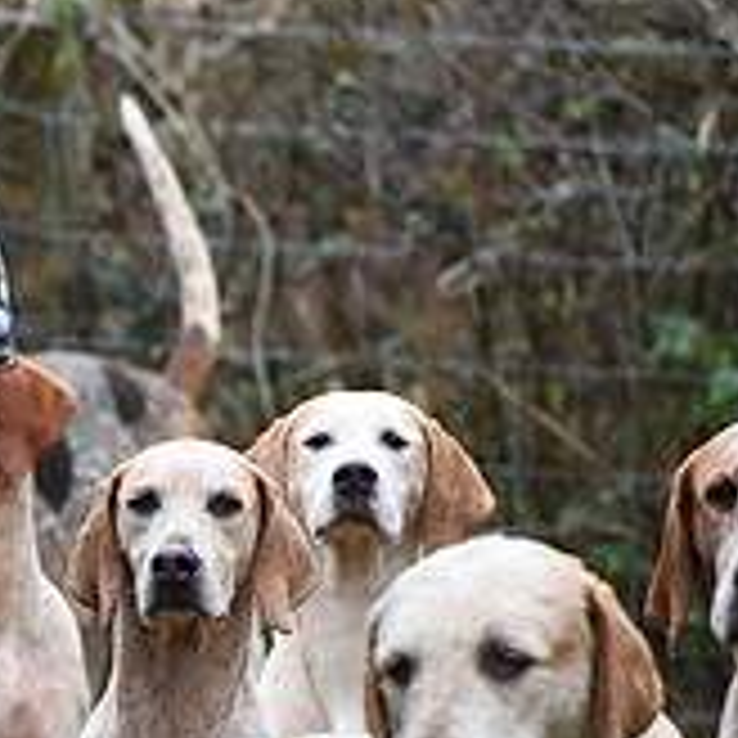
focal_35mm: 602
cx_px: -526
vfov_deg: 2.9
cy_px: 693
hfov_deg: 2.9
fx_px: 14520
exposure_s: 1/1000
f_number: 5.6
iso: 2200
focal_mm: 200
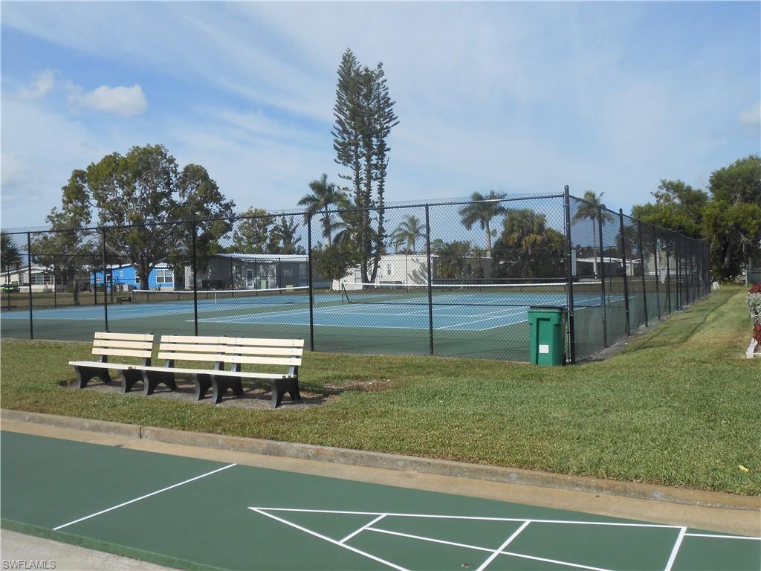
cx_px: 380
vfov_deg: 41.8
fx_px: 747
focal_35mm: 34
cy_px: 286
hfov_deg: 54.0
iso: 80
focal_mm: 6
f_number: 3.9
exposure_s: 1/1250
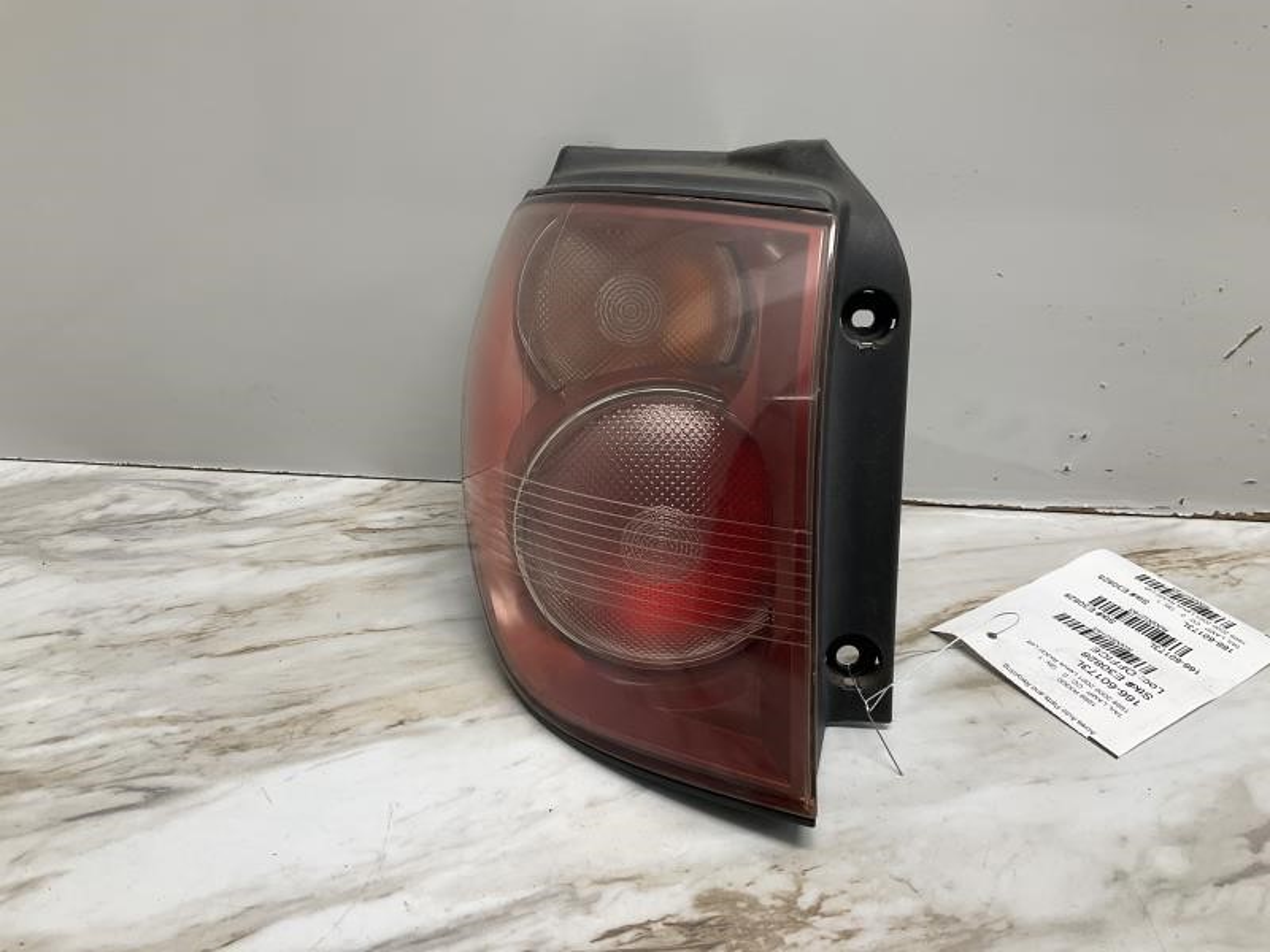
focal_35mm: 29
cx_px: 635
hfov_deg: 61.7
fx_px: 1064
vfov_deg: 48.2
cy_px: 476
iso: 25
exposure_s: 1/454
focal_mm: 3
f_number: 1.8
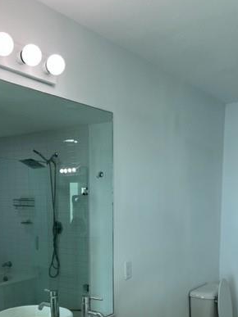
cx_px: 87
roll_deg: +1.4
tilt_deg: -6.6
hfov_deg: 33.4
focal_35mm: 43
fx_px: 394
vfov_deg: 41.9
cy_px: 255
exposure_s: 1/347
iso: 50
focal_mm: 5.7
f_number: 1.5
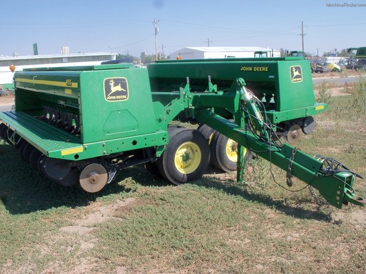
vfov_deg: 40.7
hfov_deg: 52.6
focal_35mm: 35
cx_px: 183
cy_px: 137
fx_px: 370
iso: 80
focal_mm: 6.3
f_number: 5.5
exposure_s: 1/320
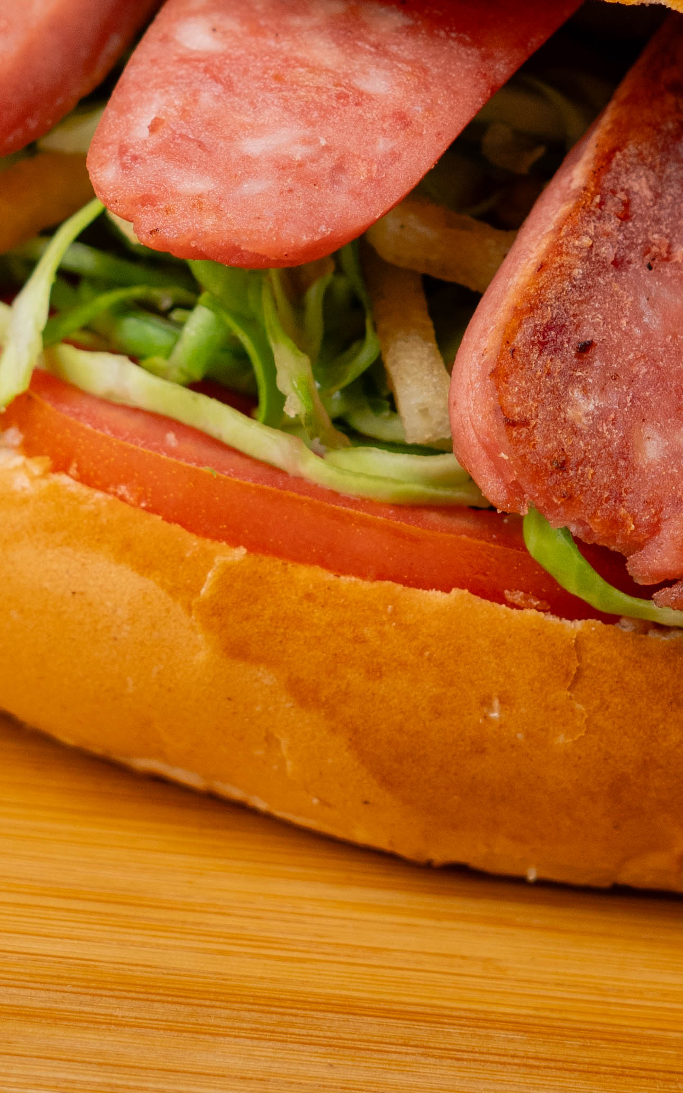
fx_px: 5094
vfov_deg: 12.1
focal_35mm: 171
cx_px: 369
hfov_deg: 7.7
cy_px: -2
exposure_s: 1/200
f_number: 4.5
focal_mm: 50
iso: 400
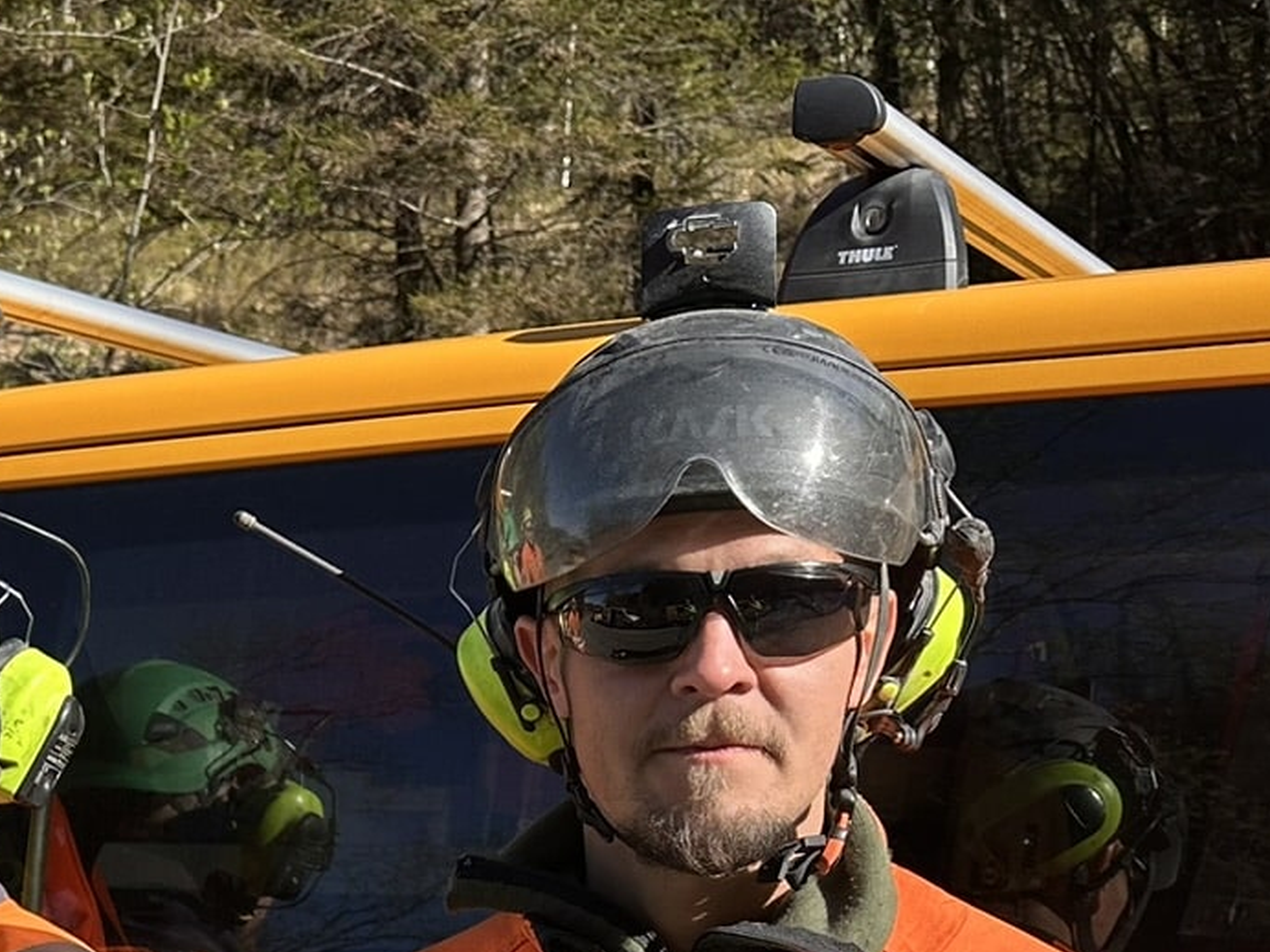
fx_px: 2605
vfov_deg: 19.6
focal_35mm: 71
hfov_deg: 25.3
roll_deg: +2.1
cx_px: -145
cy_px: 1126
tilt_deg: -7.4
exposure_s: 1/2469
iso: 80
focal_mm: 6.86
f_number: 1.78
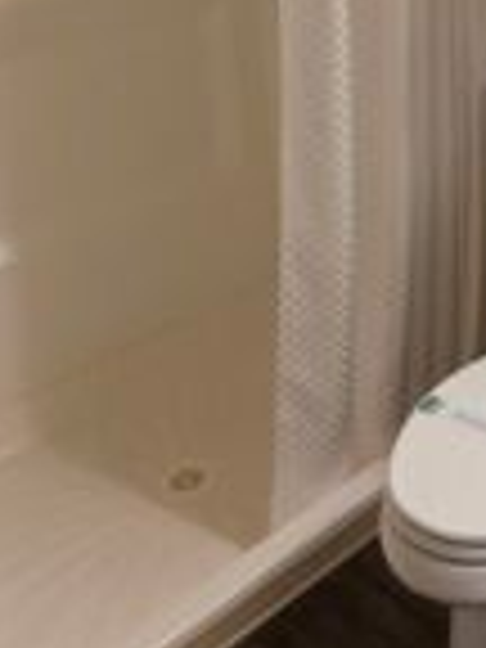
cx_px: 450
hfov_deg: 28.9
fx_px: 899
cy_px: -2
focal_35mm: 48
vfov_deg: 35.7
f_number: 1.9
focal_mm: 2.2
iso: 250
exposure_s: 1/60
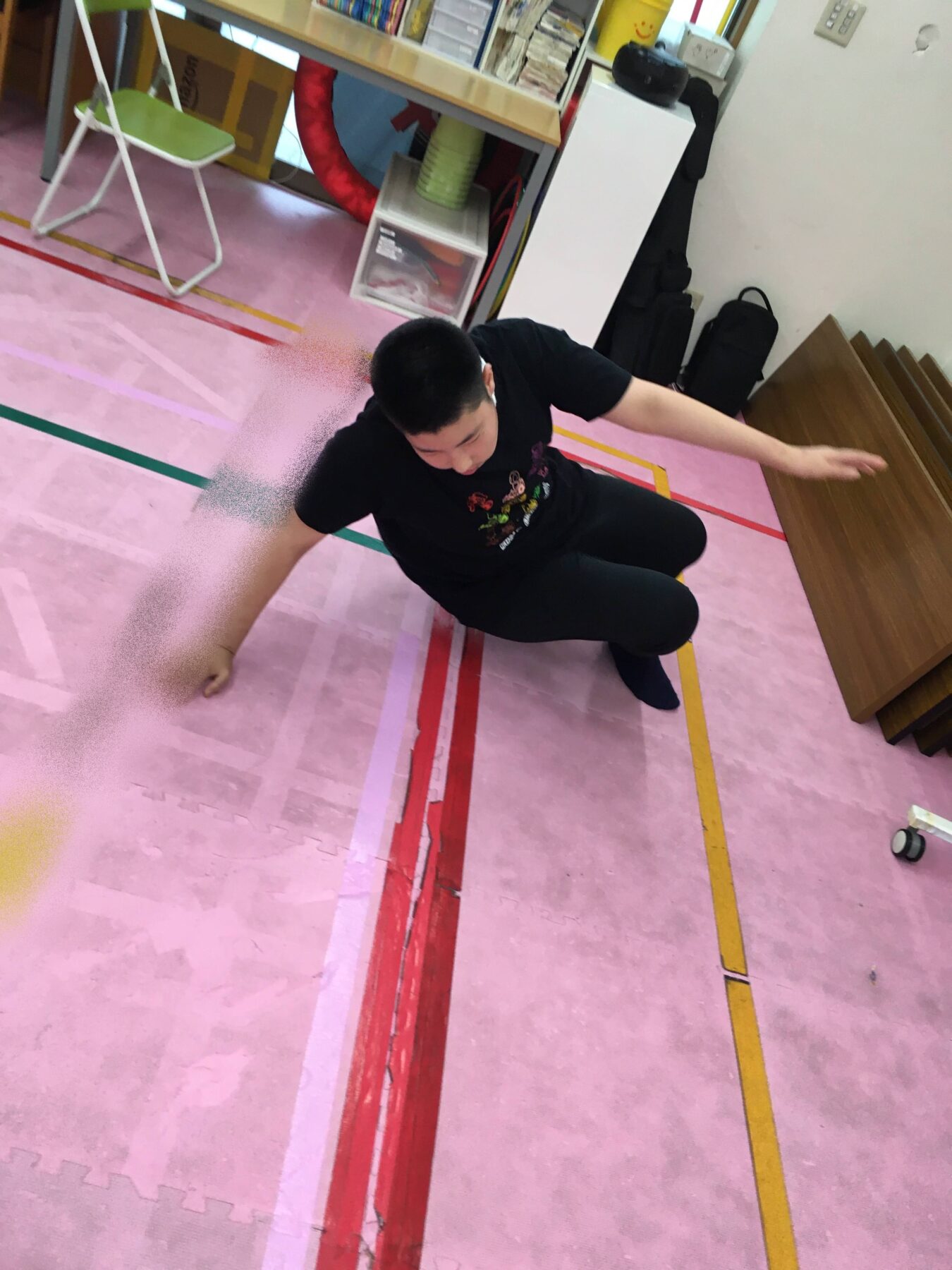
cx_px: 476
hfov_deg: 48.2
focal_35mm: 29
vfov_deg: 61.7
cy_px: 635
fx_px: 1063
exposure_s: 1/30
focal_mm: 4.15
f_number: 2.2
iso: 32
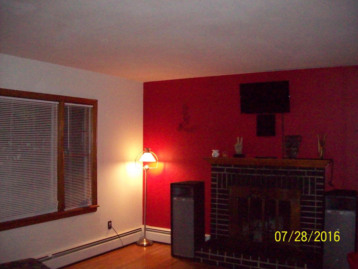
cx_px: 179
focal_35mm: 36
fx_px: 372
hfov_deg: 51.4
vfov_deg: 39.7
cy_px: 134
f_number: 2.7
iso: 800
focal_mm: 6
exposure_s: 1/128
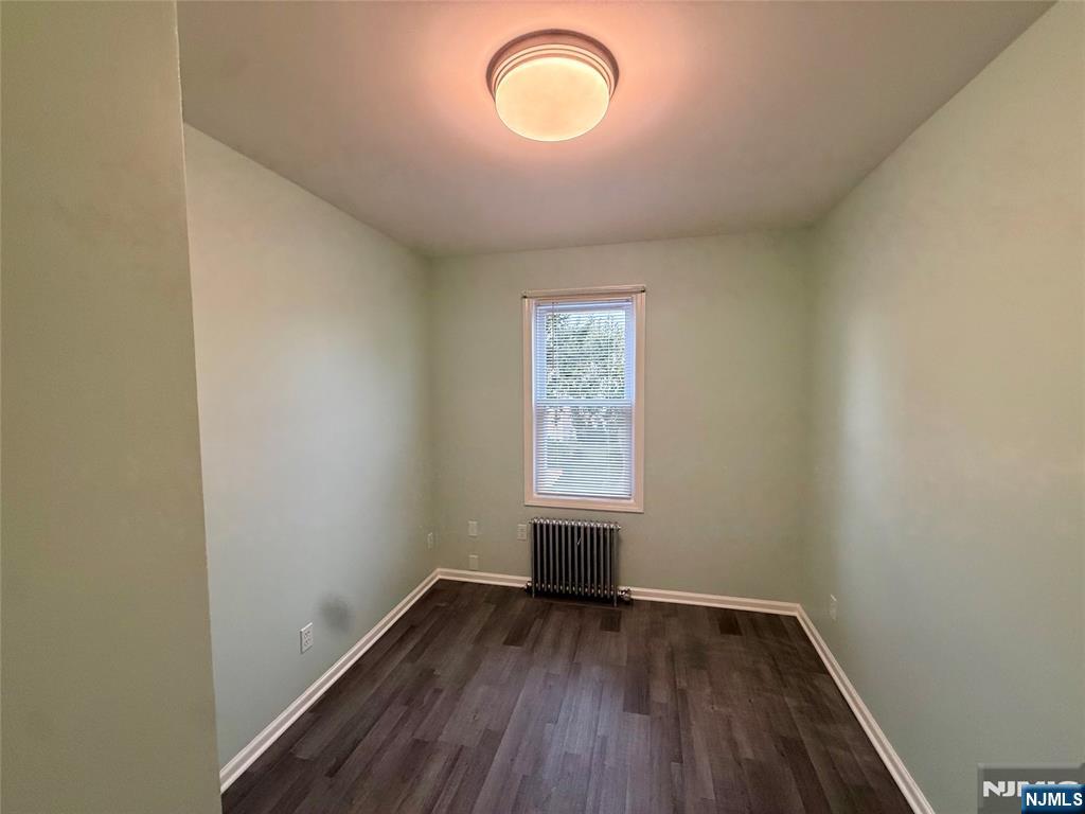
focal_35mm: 14
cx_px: 542
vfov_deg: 85.7
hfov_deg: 102.1
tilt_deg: -4.4
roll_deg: +0.3
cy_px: 407
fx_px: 439
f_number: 2.2
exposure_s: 1/120
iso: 160
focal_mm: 2.22
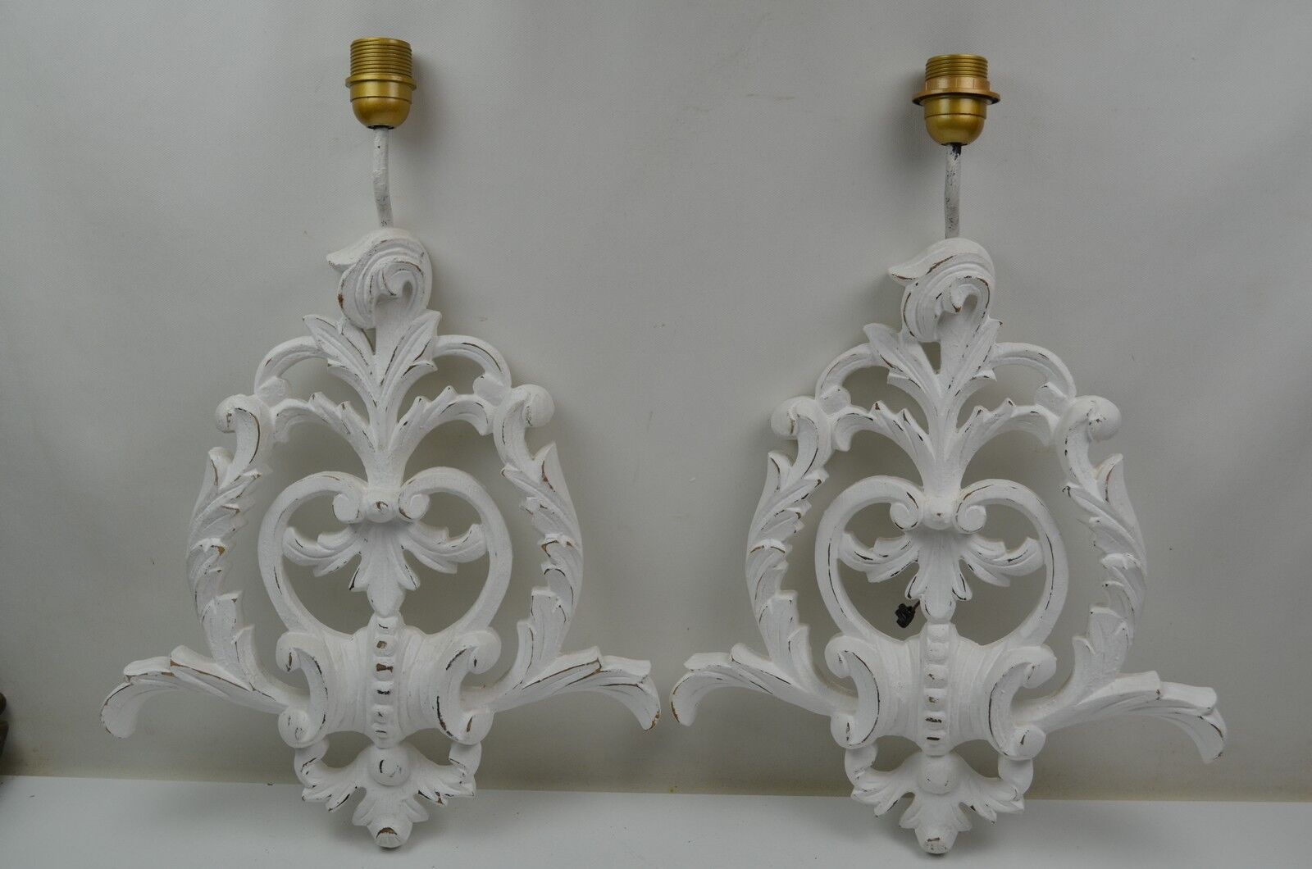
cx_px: 656
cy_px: 434
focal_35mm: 39
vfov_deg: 34.1
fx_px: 1418
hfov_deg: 49.6
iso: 320
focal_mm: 26
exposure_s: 1/125
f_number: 5.6
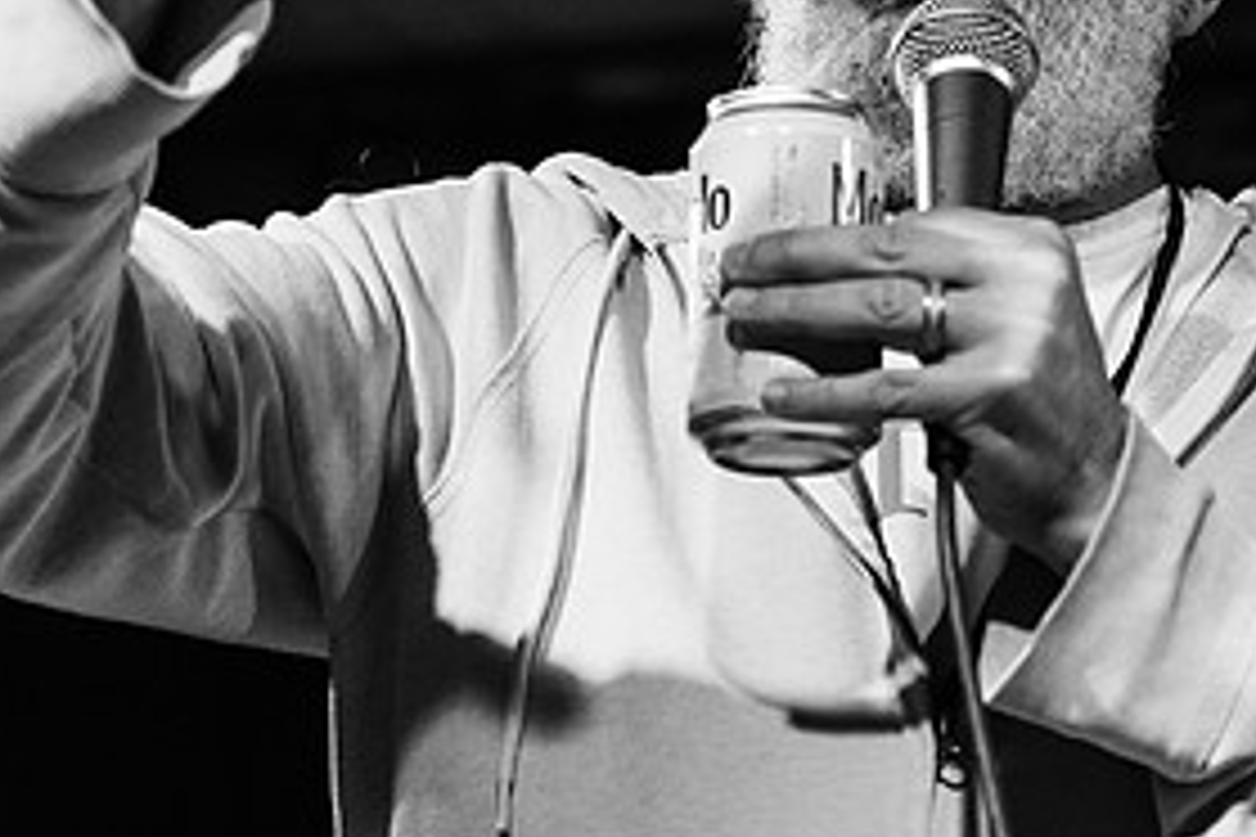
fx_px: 5756
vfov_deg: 8.3
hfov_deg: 12.4
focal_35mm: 165
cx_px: 842
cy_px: 122
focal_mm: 70
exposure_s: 1/160
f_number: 3.2
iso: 2000
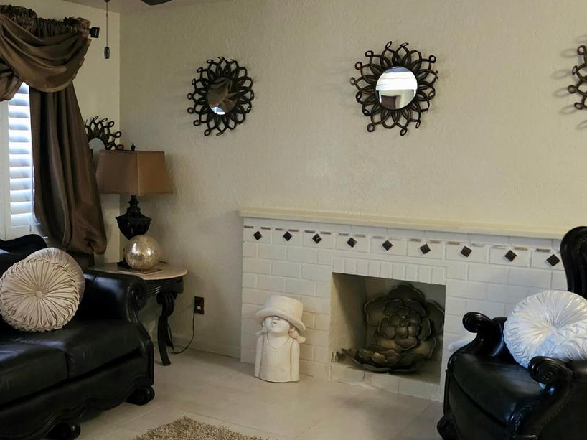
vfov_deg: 32.1
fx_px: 763
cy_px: 253
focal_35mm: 45
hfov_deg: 41.2
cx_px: 169
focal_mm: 6.3
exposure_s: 1/24
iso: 640
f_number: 1.7
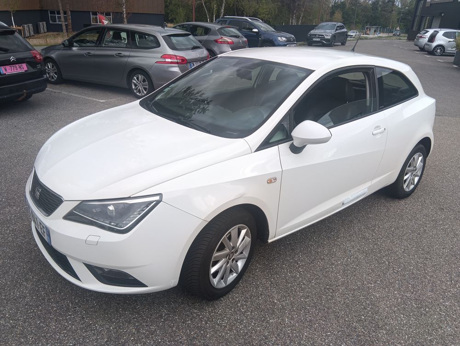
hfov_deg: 67.2
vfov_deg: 53.2
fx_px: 346
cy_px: 173
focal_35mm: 26
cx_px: 230
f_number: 1.8
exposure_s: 1/262
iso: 50
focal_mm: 3.96
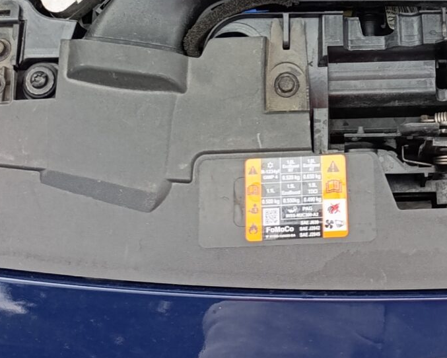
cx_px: 361
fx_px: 1125
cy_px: -217
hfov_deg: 22.2
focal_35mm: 85
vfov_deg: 16.2
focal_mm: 6.14
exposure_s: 1/124
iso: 50
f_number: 1.6
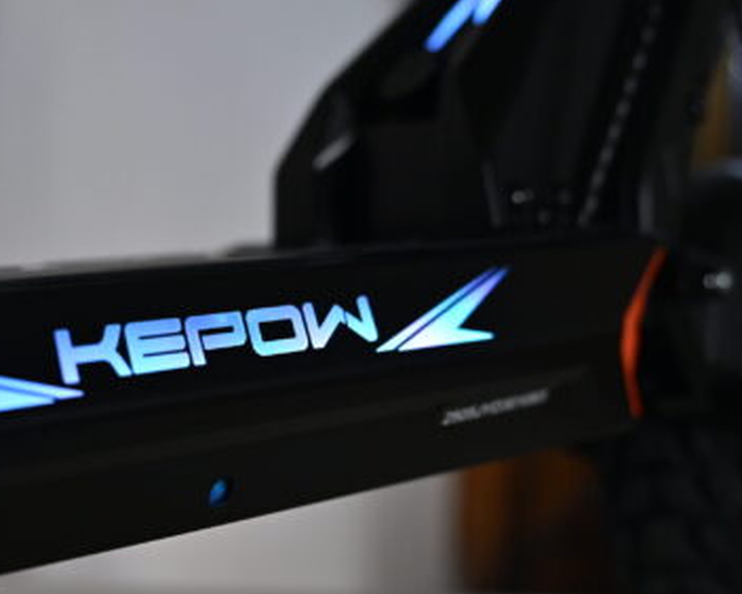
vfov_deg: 19.1
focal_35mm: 80
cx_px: 236
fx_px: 1758
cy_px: 407
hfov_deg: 23.7
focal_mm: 50
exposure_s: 1/160
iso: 900
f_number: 3.2
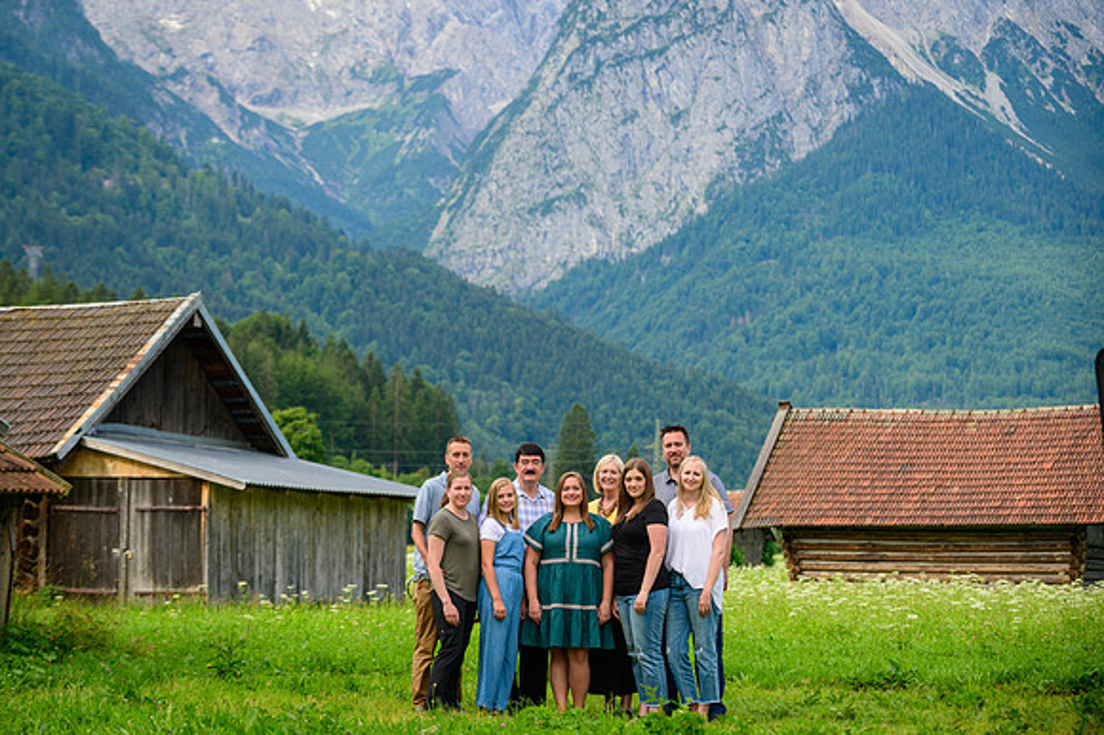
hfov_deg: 22.9
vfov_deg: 15.4
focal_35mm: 89
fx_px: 2724
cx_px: 506
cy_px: 337
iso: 125
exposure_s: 1/640
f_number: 4
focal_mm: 82
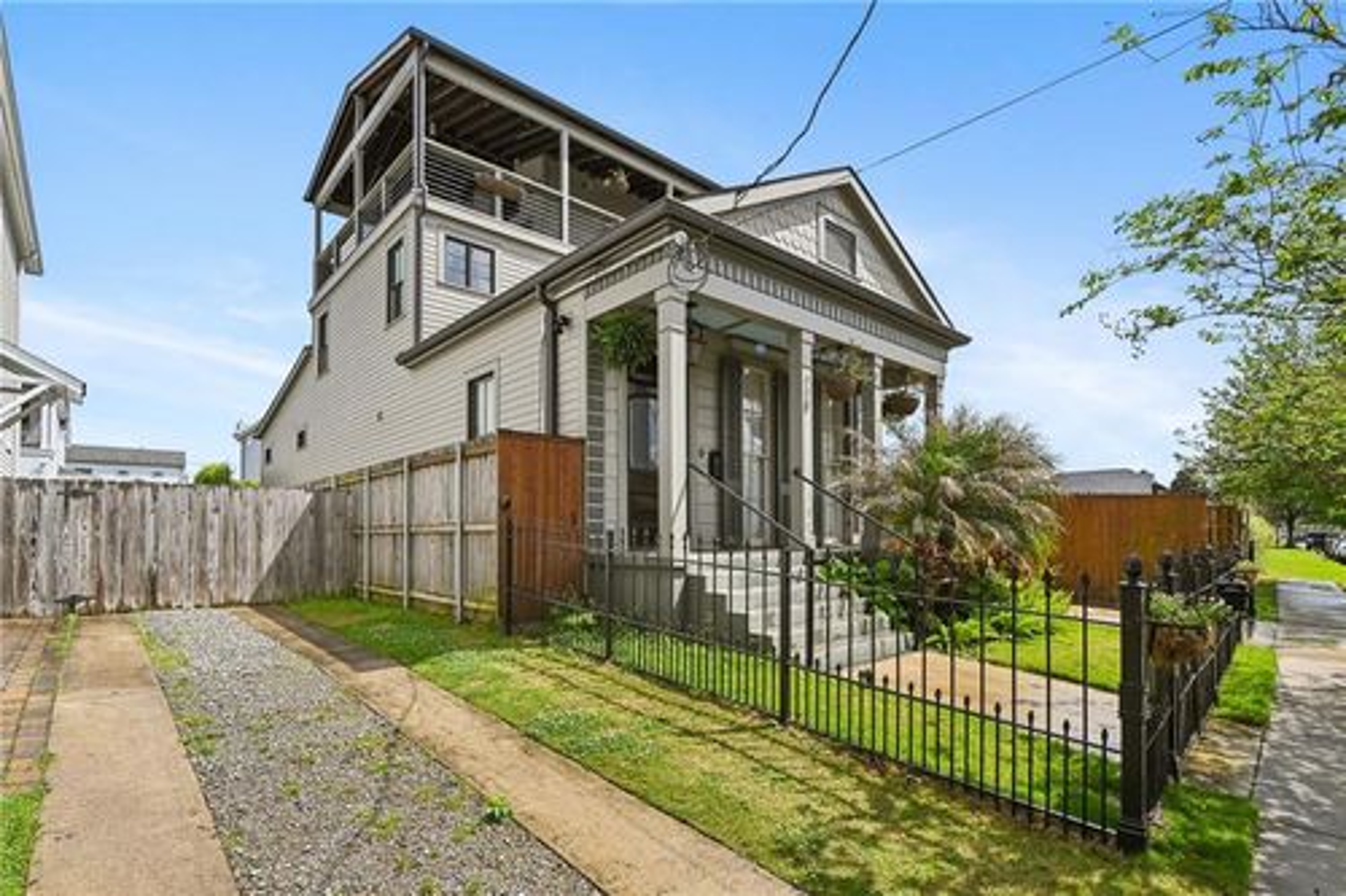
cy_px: 448
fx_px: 598
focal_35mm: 16
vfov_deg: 73.7
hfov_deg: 96.8
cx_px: 673
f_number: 11
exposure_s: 1/640
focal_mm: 16
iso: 400
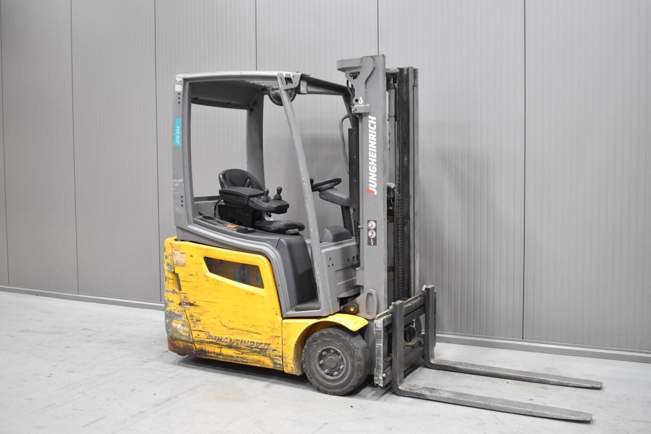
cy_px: 217
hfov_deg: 55.1
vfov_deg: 38.4
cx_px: 326
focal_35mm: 34
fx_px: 624
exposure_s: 1/40
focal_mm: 23
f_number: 4.5
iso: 1600
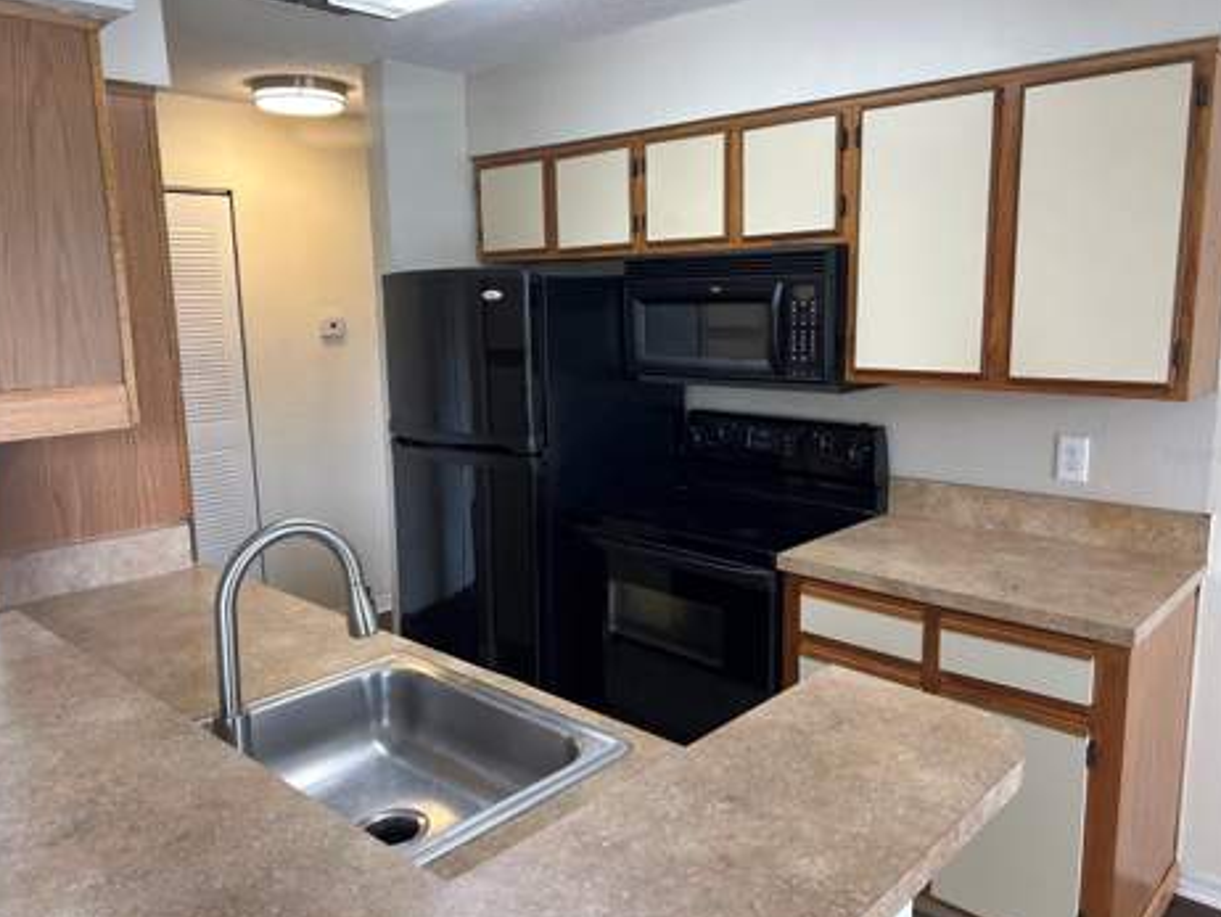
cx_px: 603
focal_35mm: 27
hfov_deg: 65.3
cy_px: 455
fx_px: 953
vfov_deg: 51.4
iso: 100
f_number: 1.5
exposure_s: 1/120
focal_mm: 5.7
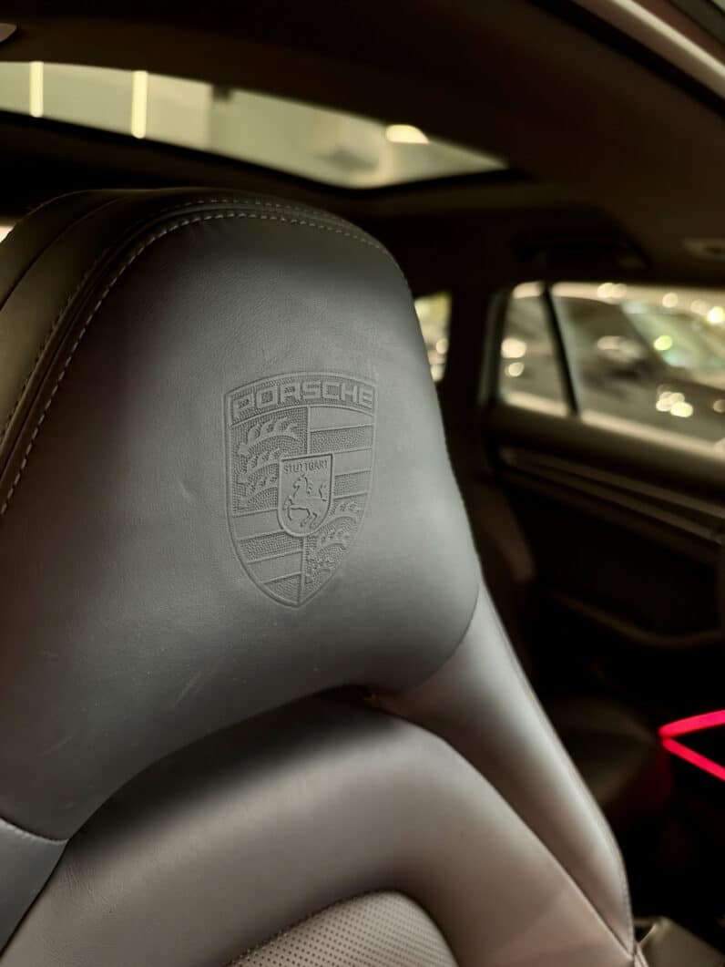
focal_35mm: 24
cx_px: 362
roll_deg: -6.1
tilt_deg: -13.4
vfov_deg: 71.6
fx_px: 670
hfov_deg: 56.8
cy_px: 484
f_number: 1.48
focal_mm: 6.93
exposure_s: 1/25
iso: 640
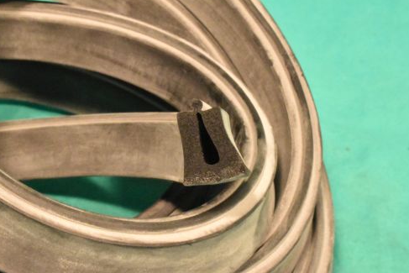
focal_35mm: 102
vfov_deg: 13.5
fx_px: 1155
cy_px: 132
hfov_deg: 20.1
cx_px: 190
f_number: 29
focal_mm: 55
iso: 12800
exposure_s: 1/100
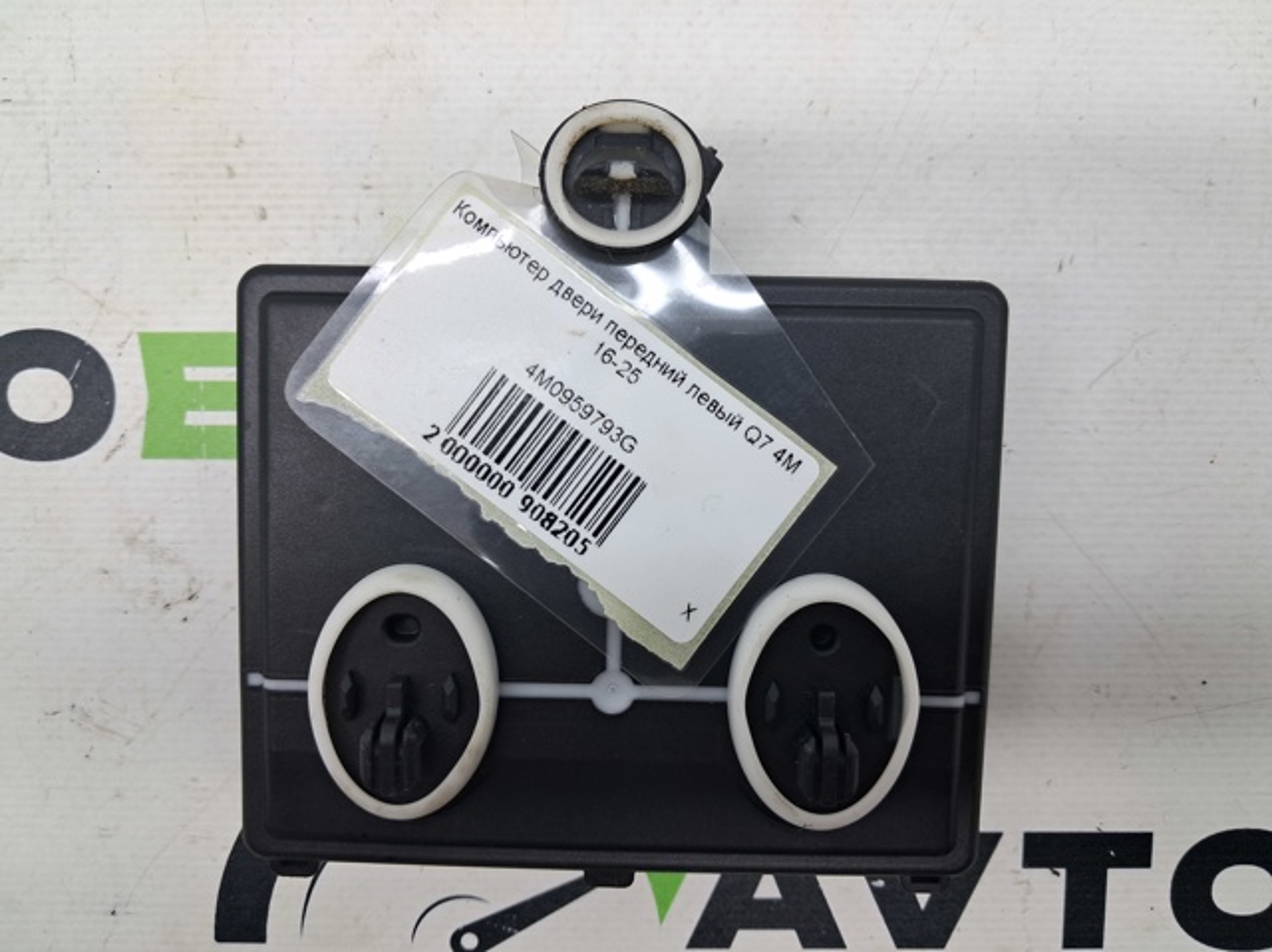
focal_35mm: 27
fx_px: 991
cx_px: 636
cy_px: 476
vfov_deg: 51.3
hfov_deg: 65.4
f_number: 1.8
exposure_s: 1/50
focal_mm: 4
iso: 50
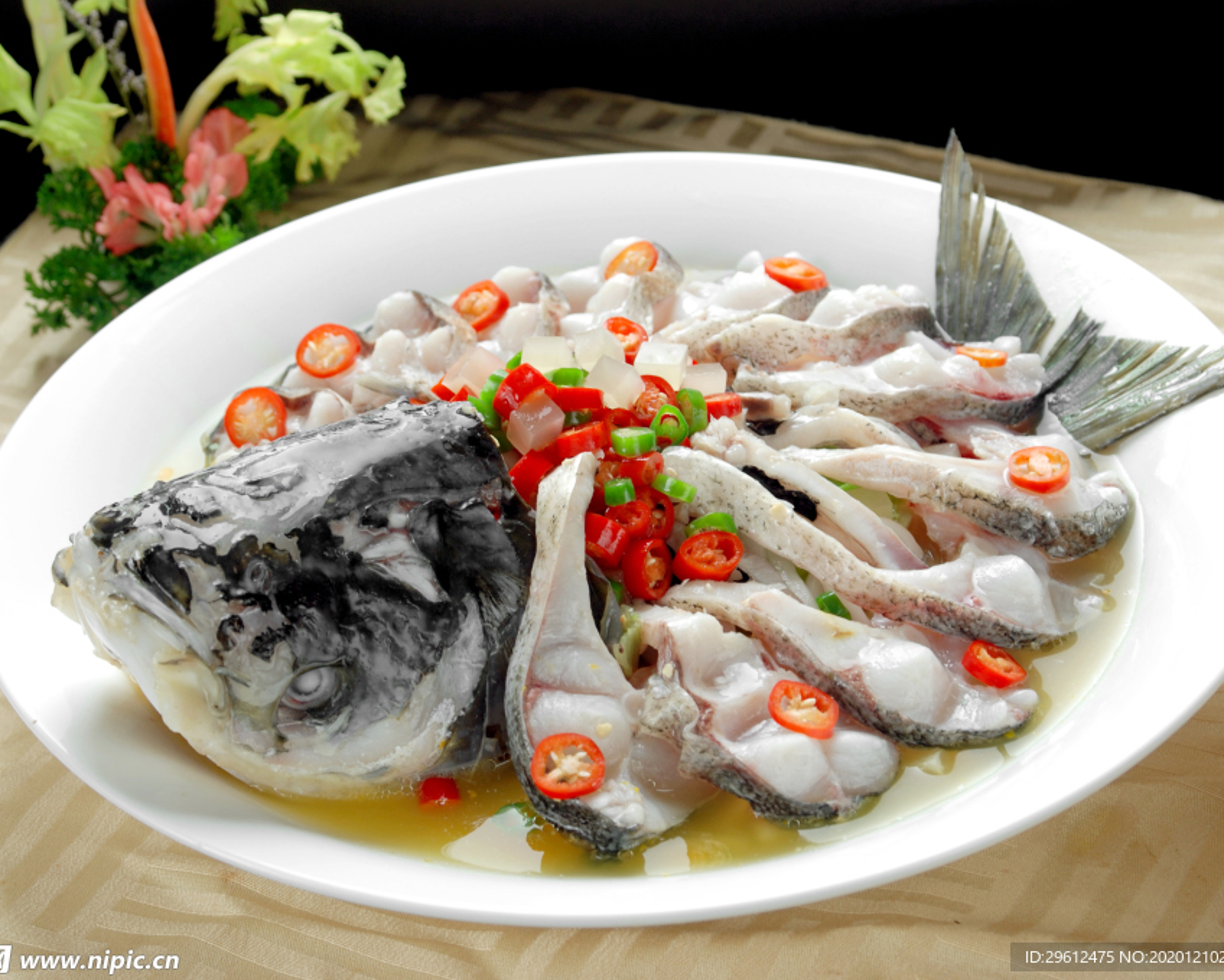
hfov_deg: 20.5
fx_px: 3391
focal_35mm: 94
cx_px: 613
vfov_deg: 16.4
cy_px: 491
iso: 100
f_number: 6.3
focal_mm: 55
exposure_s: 1/1.6
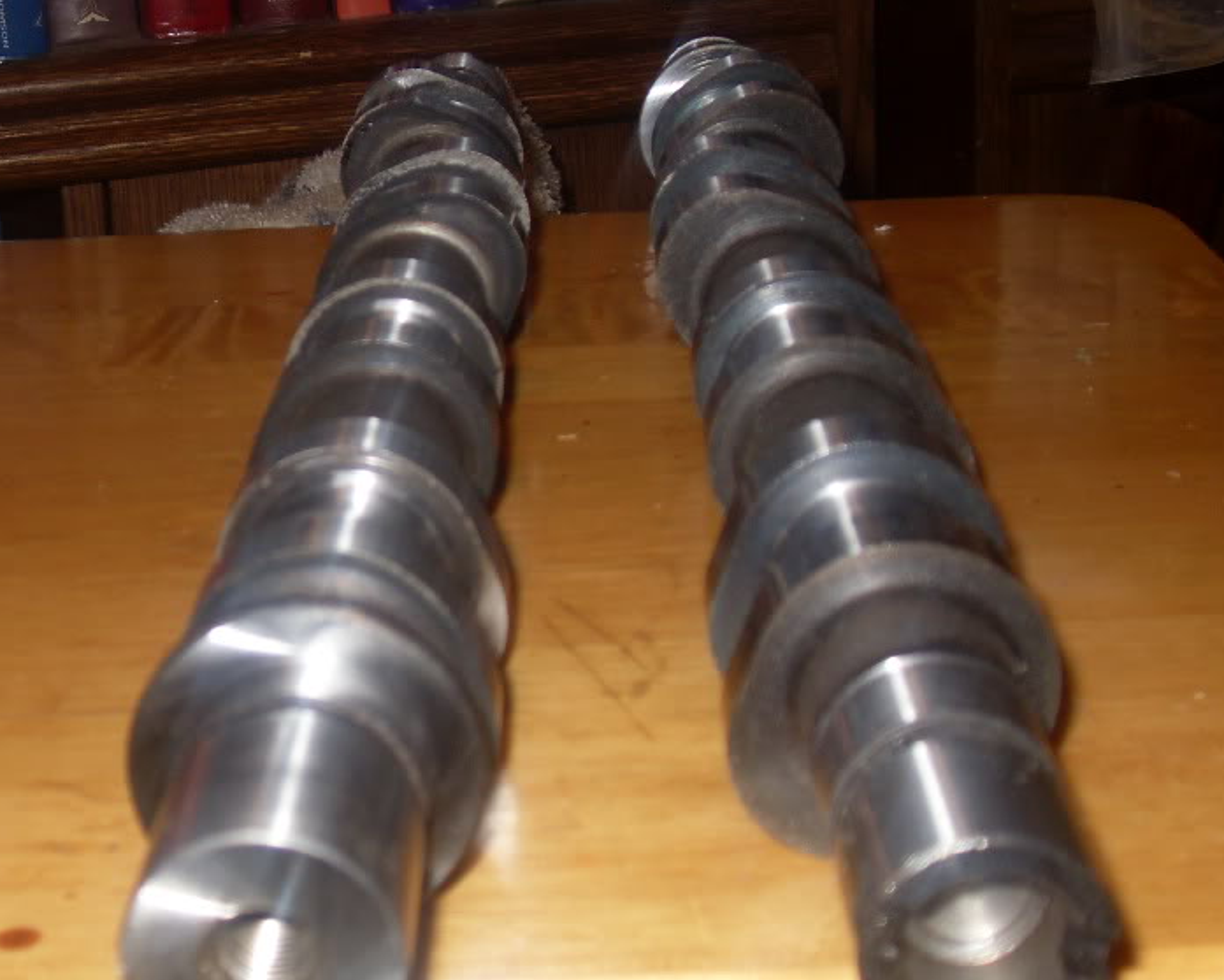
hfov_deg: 25.0
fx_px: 2754
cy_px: 601
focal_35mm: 76
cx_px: 506
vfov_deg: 20.1
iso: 100
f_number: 3.4
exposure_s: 1/60
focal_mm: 8.4
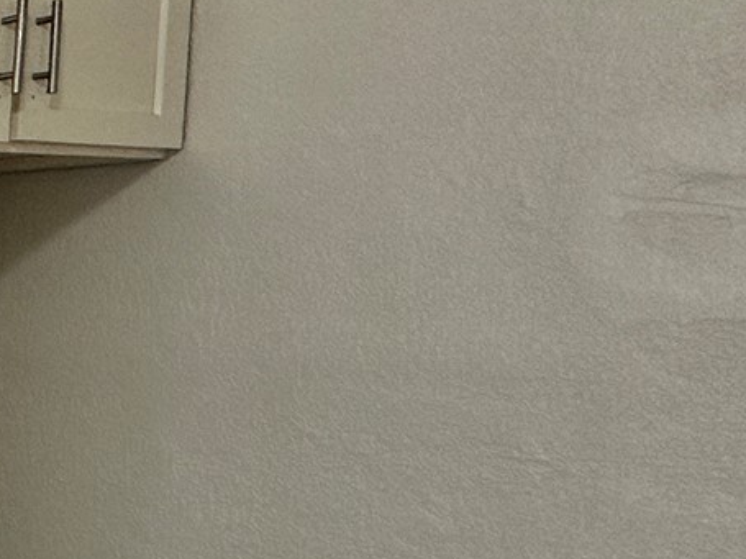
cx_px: -903
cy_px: 372
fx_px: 1357
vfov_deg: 23.2
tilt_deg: -4.8
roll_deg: -0.6
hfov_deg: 16.9
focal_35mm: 63
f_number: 2.2
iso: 100
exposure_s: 1/120
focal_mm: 2.22
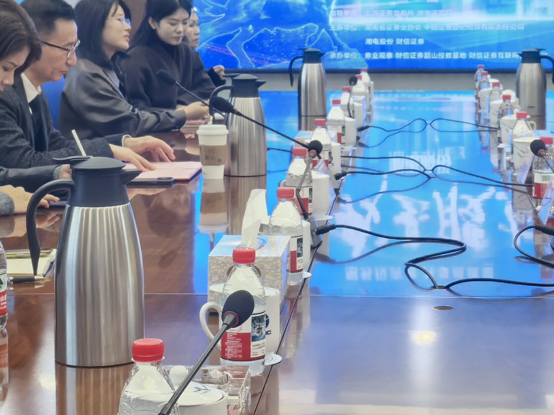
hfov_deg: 19.8
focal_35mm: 99
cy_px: 86
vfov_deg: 14.9
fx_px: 1585
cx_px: 320
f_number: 2
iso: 125
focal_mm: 5.75
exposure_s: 1/100
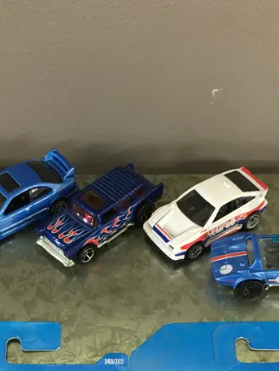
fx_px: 698
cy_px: 373
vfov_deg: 28.0
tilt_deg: -57.5
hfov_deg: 22.6
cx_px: 139
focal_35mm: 65
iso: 64
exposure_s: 1/17
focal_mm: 4.15
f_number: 2.2
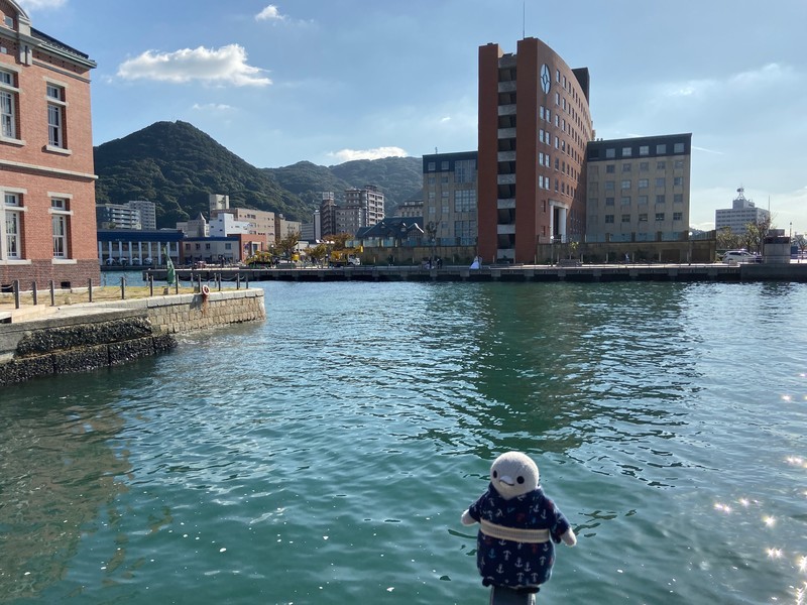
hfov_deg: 67.3
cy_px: 302
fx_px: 606
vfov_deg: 53.1
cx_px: 404
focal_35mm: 26
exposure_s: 1/3215
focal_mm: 4.25
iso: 32
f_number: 1.8
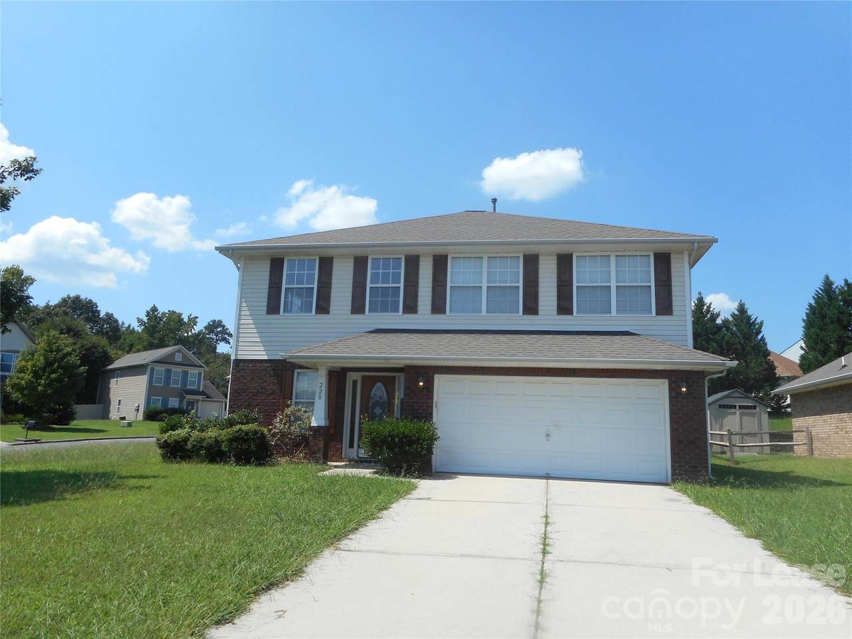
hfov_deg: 69.4
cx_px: 426
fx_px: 615
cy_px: 320
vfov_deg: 54.9
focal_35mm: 25
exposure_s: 1/640
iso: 80
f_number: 3.7
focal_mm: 4.5
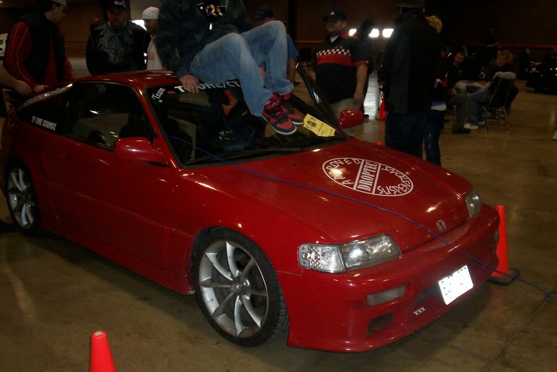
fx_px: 588
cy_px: 185
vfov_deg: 35.1
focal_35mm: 38
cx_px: 277
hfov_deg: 50.7
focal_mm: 5.9
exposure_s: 1/64
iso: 140
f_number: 4.5
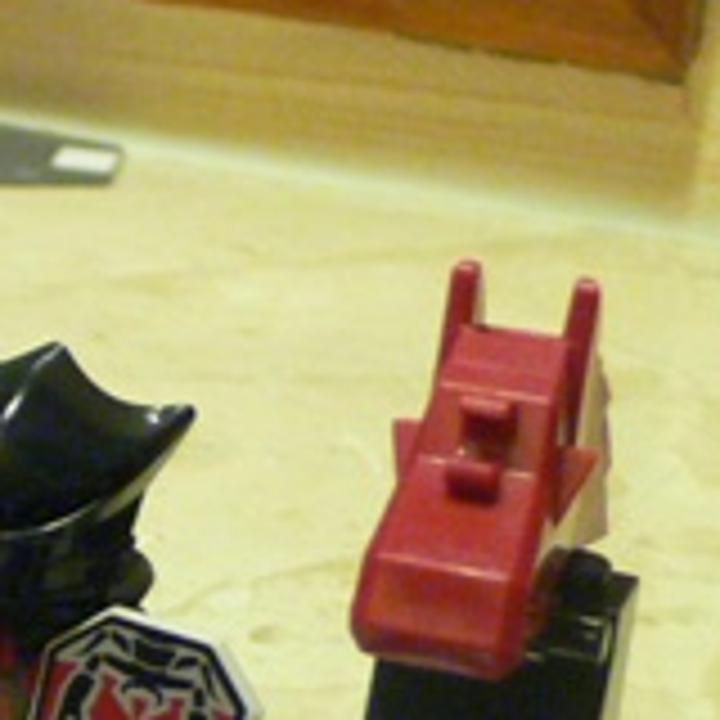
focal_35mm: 130
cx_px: -758
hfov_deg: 11.9
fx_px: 3059
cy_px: 558
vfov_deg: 13.4
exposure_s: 1/8
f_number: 2.8
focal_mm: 6.3
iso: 200
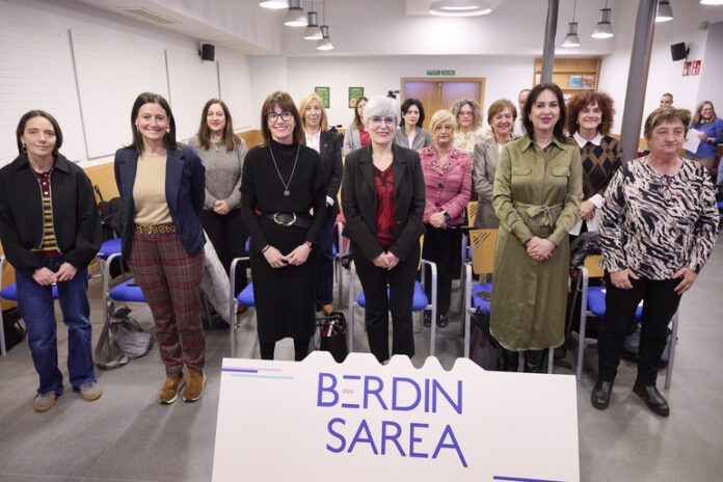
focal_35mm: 24
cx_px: 362
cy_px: 241
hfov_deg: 73.7
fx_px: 482
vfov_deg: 53.1
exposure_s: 1/200
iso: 4000
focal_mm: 24
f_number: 4.5
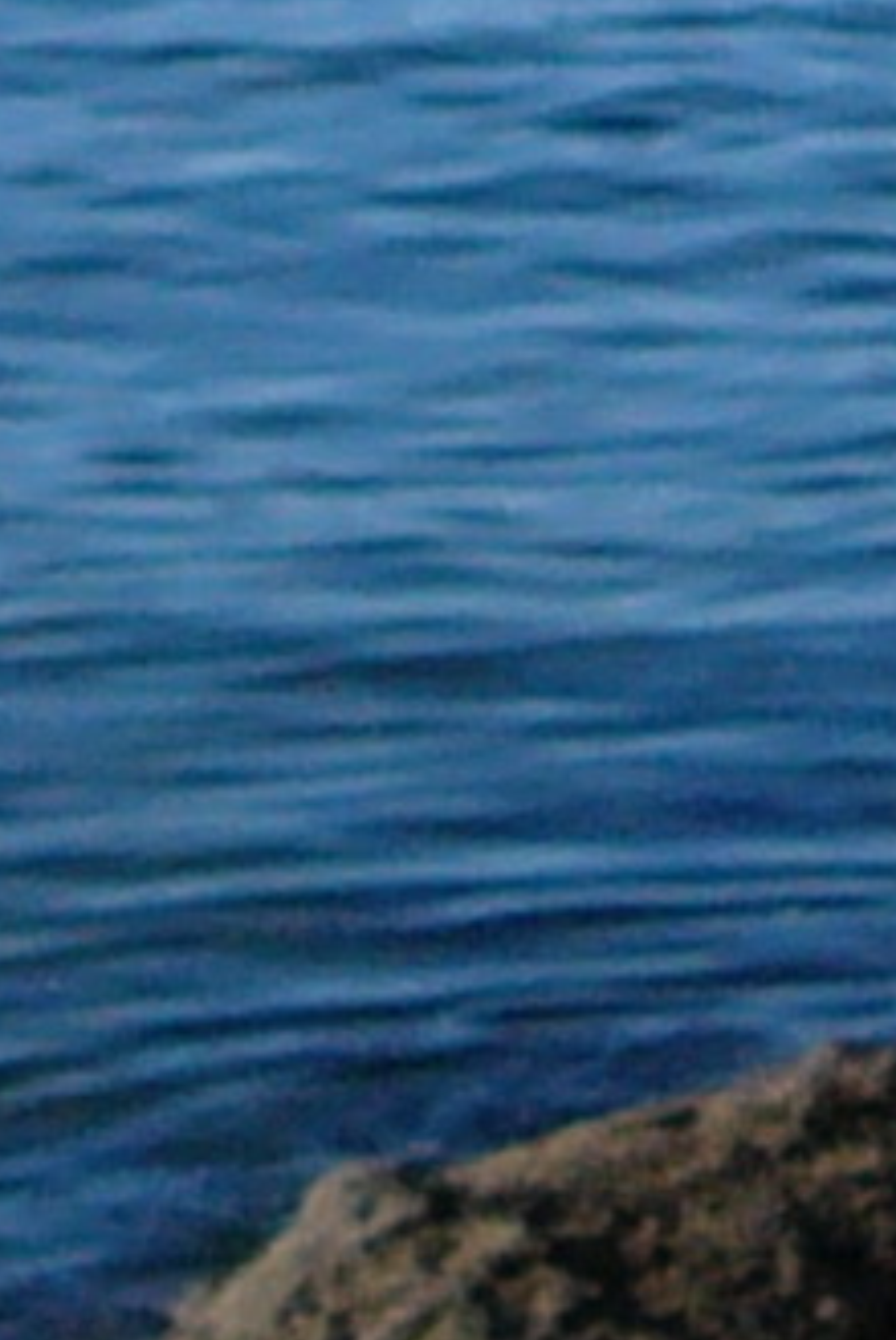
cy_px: -1055
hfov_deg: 4.5
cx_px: 3274
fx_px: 10542
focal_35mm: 283
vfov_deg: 7.1
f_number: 2.8
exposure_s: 1/1000
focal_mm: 5.2
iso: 80
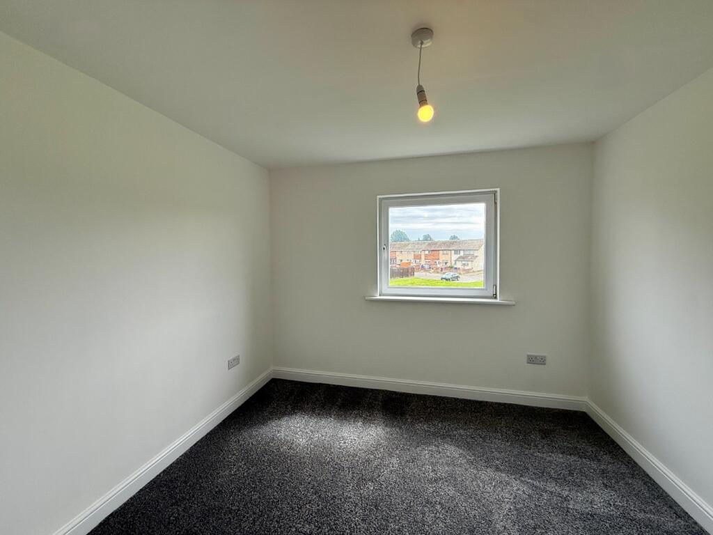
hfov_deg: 102.1
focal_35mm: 14
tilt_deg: -3.1
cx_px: 356
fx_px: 288
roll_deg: +0.2
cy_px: 268
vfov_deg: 85.7
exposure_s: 1/346
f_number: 2.2
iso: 64
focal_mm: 2.22
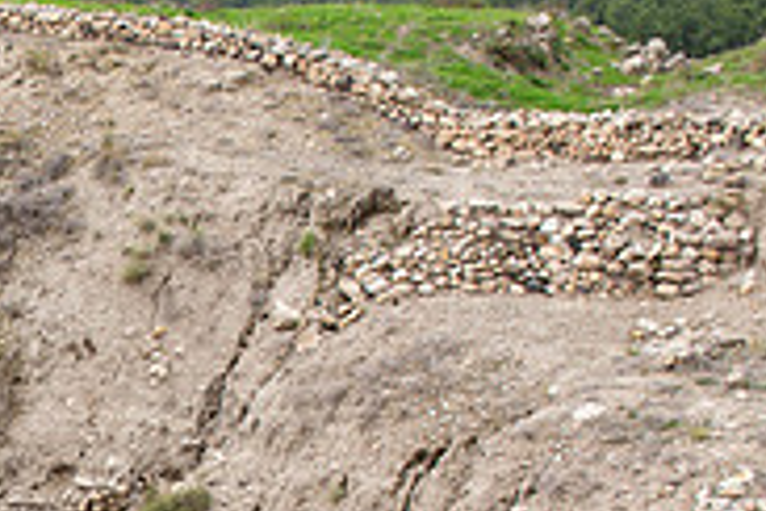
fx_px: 1617
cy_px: 635
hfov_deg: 23.7
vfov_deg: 17.0
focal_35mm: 76
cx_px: -213
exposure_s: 1/640
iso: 100
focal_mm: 24
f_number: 3.5
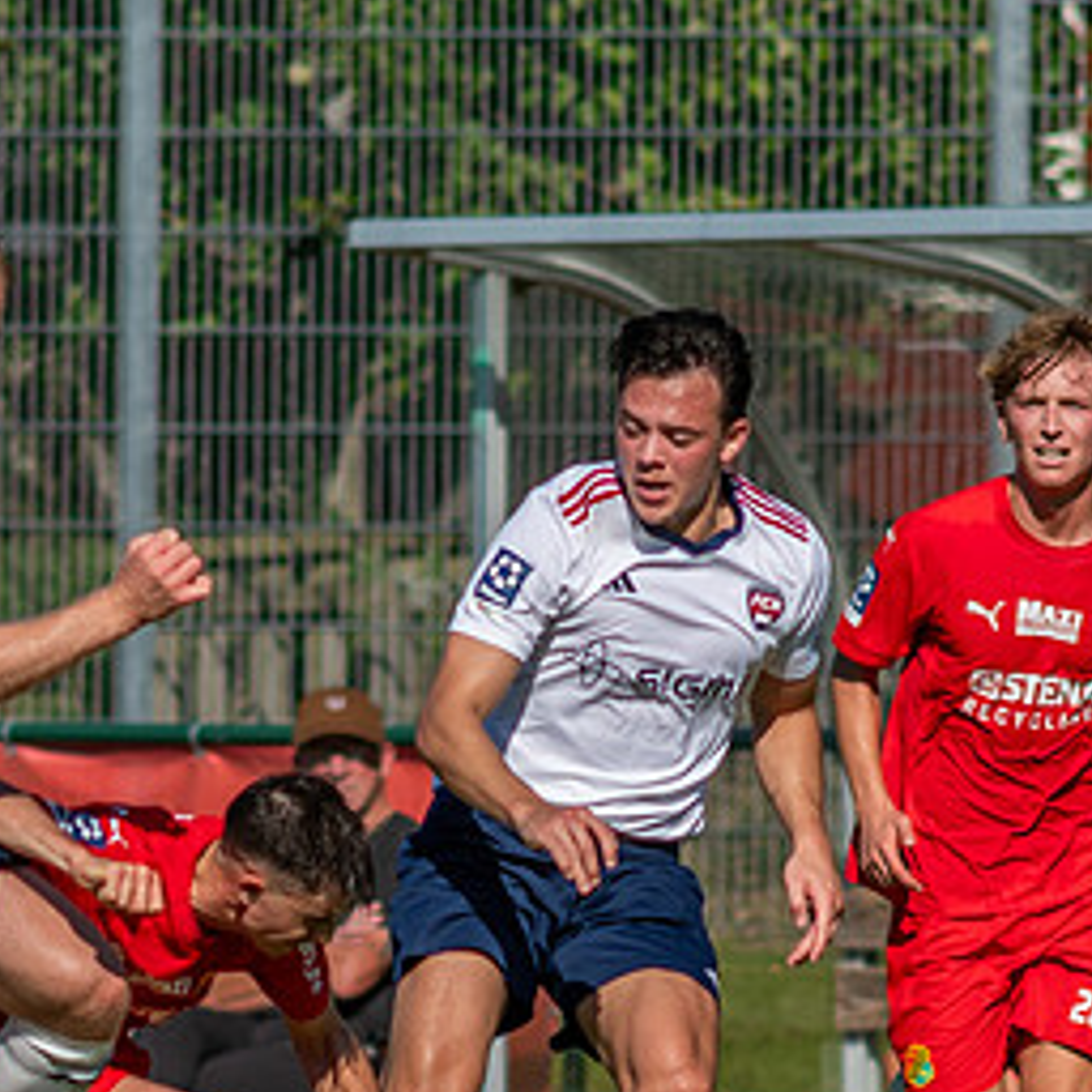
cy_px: 1073
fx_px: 53999
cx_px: 390
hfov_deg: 1.2
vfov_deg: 1.2
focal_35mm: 1513
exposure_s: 1/2000
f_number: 3.5
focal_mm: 300
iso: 100
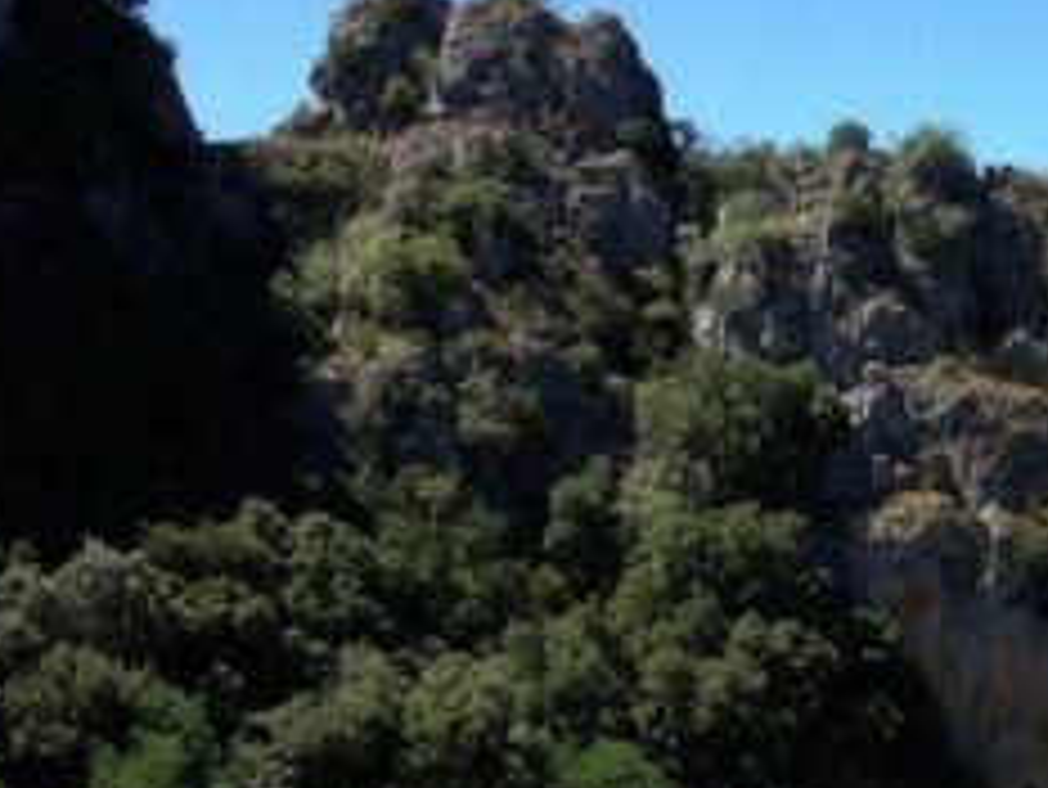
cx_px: 1408
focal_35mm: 108
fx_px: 3271
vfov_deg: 13.4
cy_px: 914
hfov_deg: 17.0
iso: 64
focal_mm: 4.28
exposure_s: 1/986
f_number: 2.4
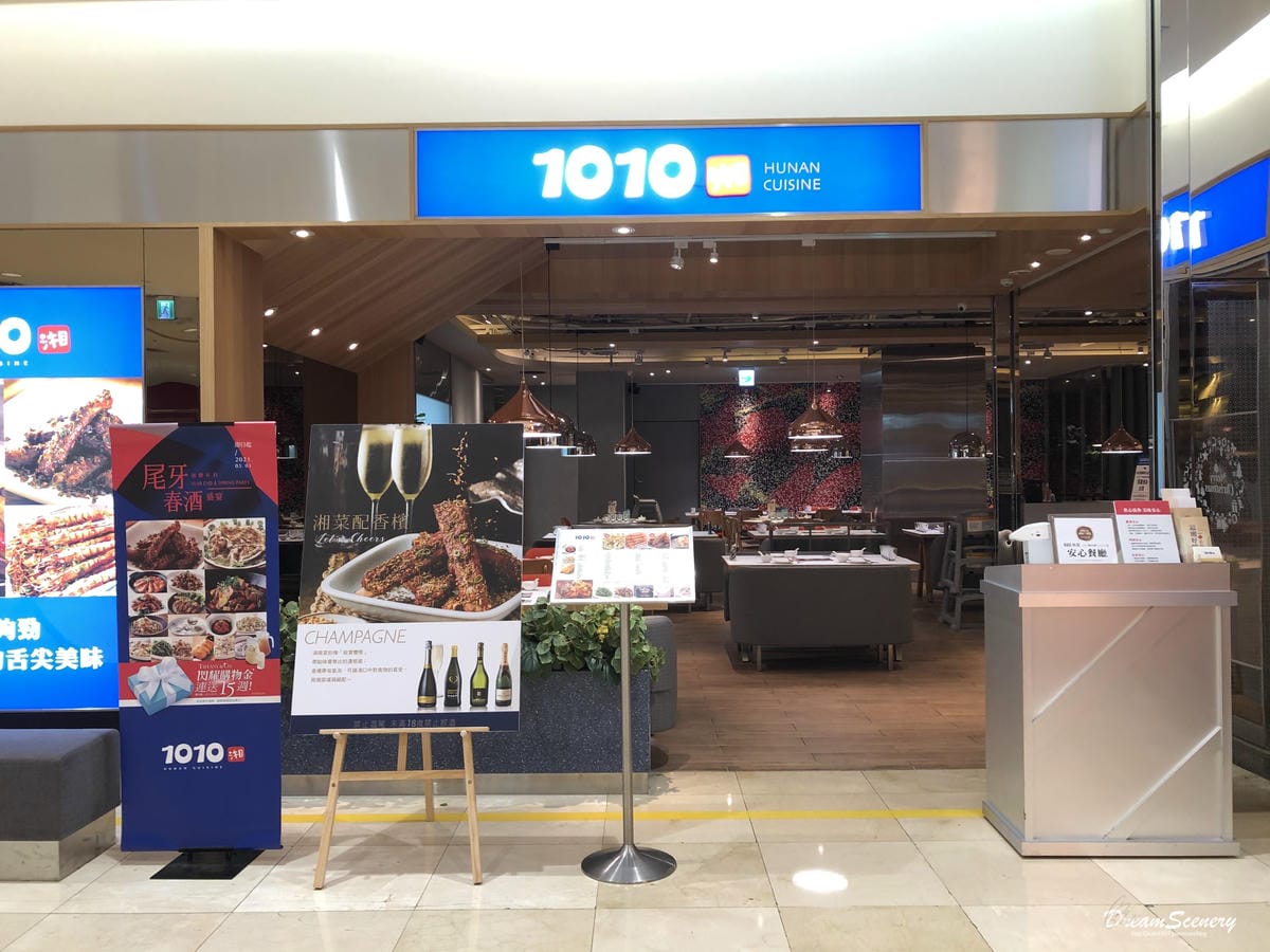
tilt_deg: -1.3
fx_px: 1027
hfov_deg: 63.4
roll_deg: +0.3
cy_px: 476
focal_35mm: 28
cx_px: 635
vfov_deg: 49.7
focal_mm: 3.99
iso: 32
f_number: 1.8
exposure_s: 1/24
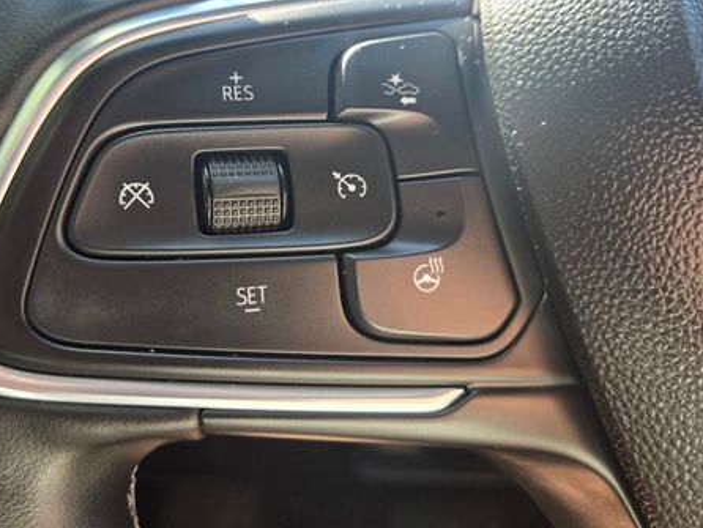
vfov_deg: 42.7
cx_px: 277
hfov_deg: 54.9
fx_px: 671
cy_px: 200
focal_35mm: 33
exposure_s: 1/180
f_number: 1.8
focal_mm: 5.4
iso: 80
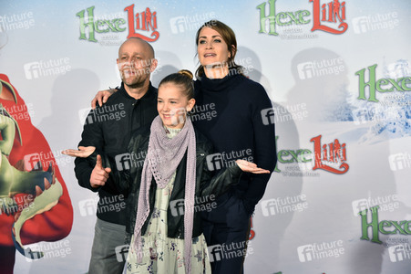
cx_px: 206
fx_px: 799
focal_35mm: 70
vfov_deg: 19.4
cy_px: 137
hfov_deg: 28.9
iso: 640
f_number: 5.6
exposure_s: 1/160
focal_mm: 70
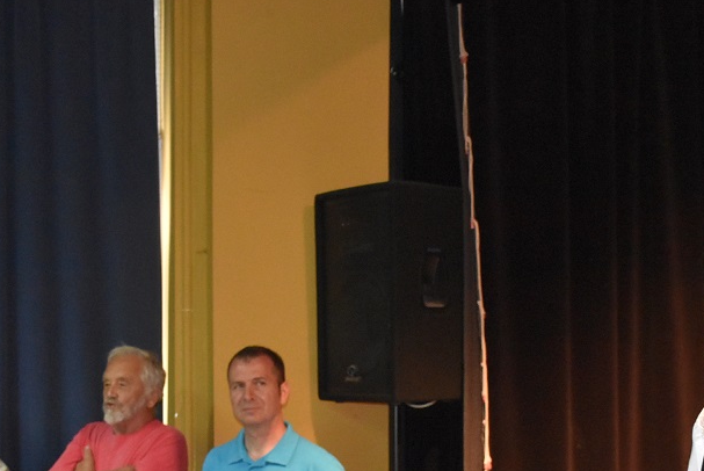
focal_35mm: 71
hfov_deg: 28.4
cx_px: 357
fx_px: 1390
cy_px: 430
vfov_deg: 18.9
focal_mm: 24
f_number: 3.8
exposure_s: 1/60
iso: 4000
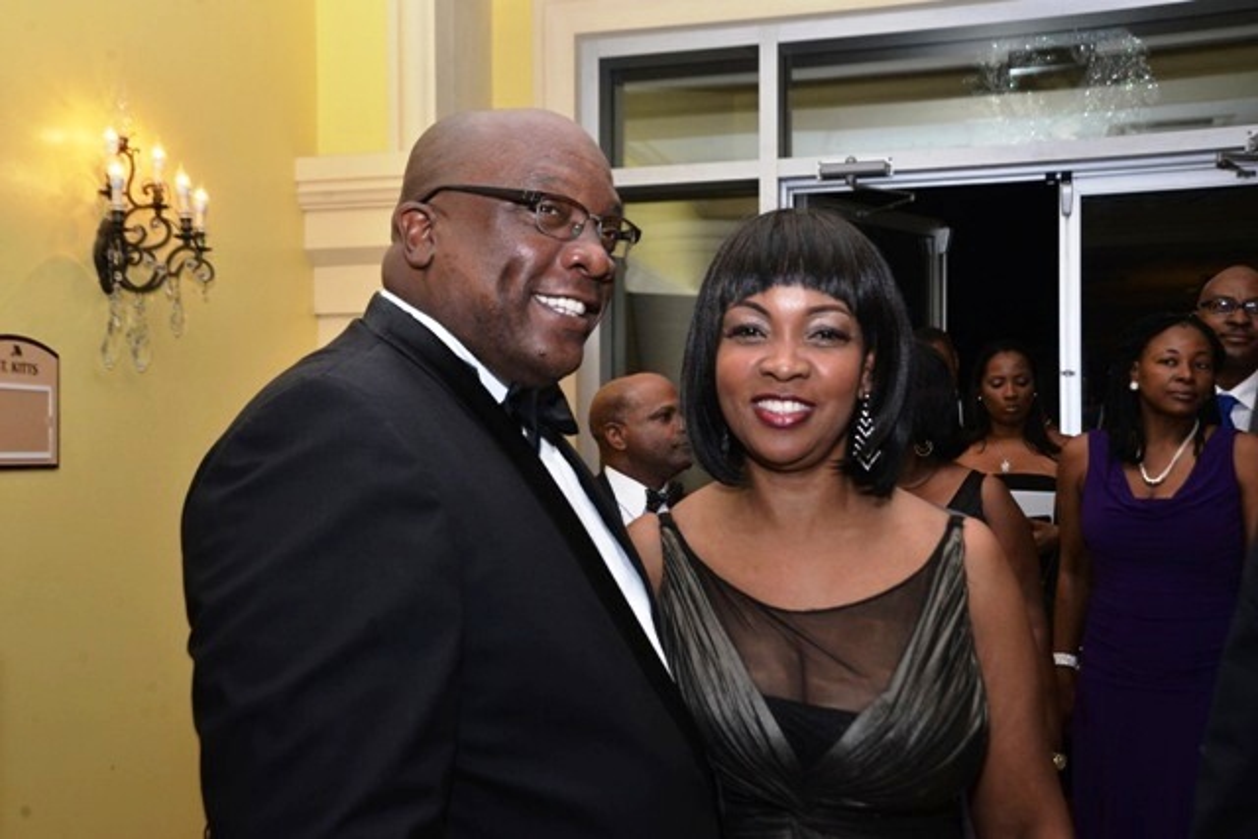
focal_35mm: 45
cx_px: 629
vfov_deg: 29.9
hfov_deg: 43.6
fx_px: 1573
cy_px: 420
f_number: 9
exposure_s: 1/60
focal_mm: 45
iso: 1600
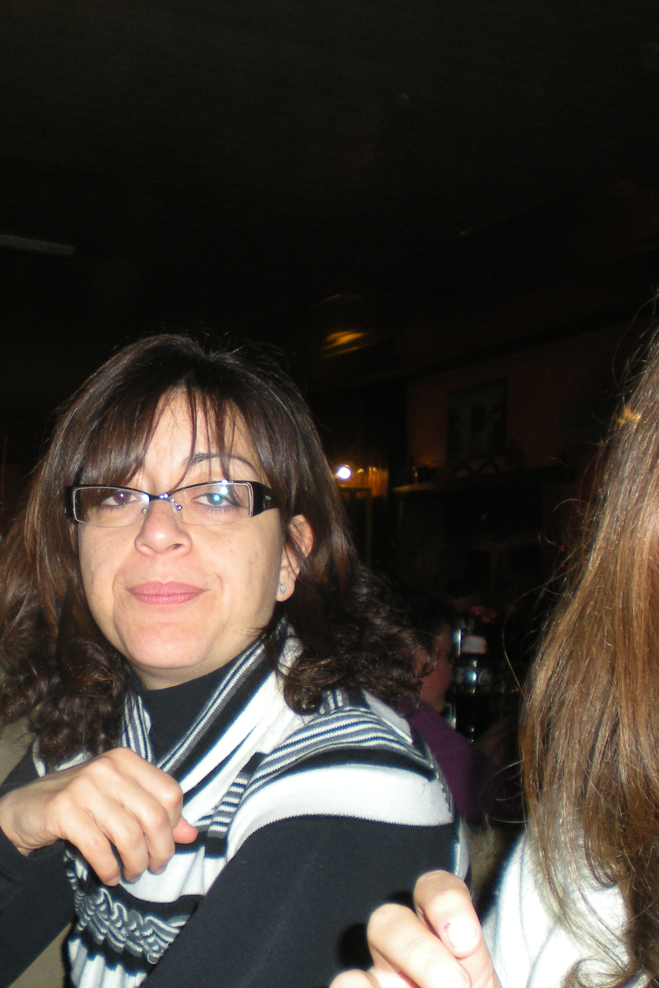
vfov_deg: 37.5
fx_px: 1455
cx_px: 116
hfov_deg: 25.0
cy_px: 494
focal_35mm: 53
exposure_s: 1/60
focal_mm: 6.3
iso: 120
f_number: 3.1
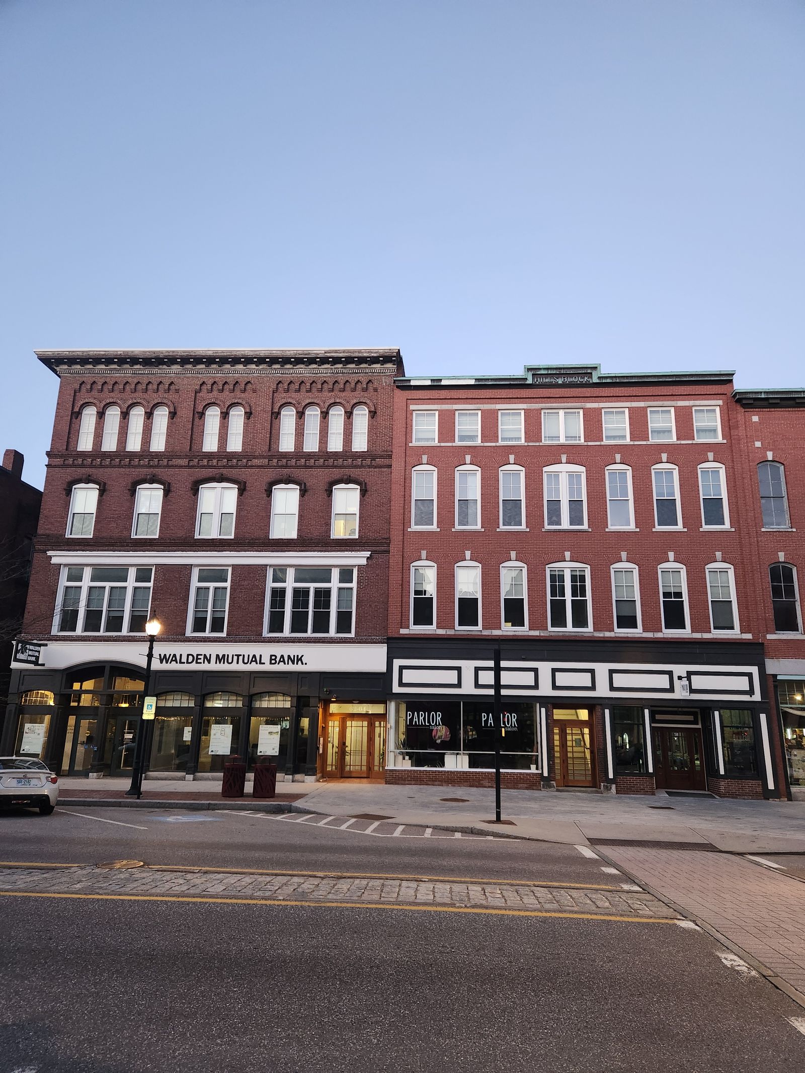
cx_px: 402
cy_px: 536
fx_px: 713
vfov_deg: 73.9
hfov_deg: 58.9
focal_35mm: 23
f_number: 1.8
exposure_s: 1/120
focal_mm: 5.4
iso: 400
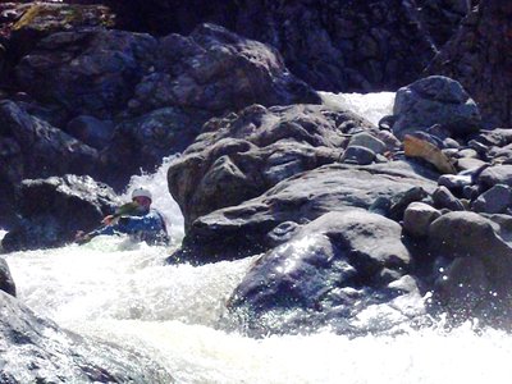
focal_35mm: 127
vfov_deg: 11.7
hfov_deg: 15.5
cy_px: 192
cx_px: 256
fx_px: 1878
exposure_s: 1/800
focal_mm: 22.79
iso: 800
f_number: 16
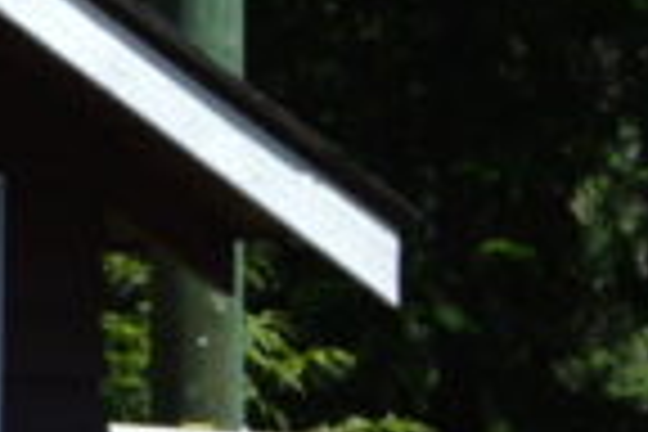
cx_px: -1480
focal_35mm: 320
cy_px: 389
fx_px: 5760
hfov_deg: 5.9
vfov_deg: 4.3
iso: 100
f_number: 8
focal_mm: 30
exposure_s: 1/250
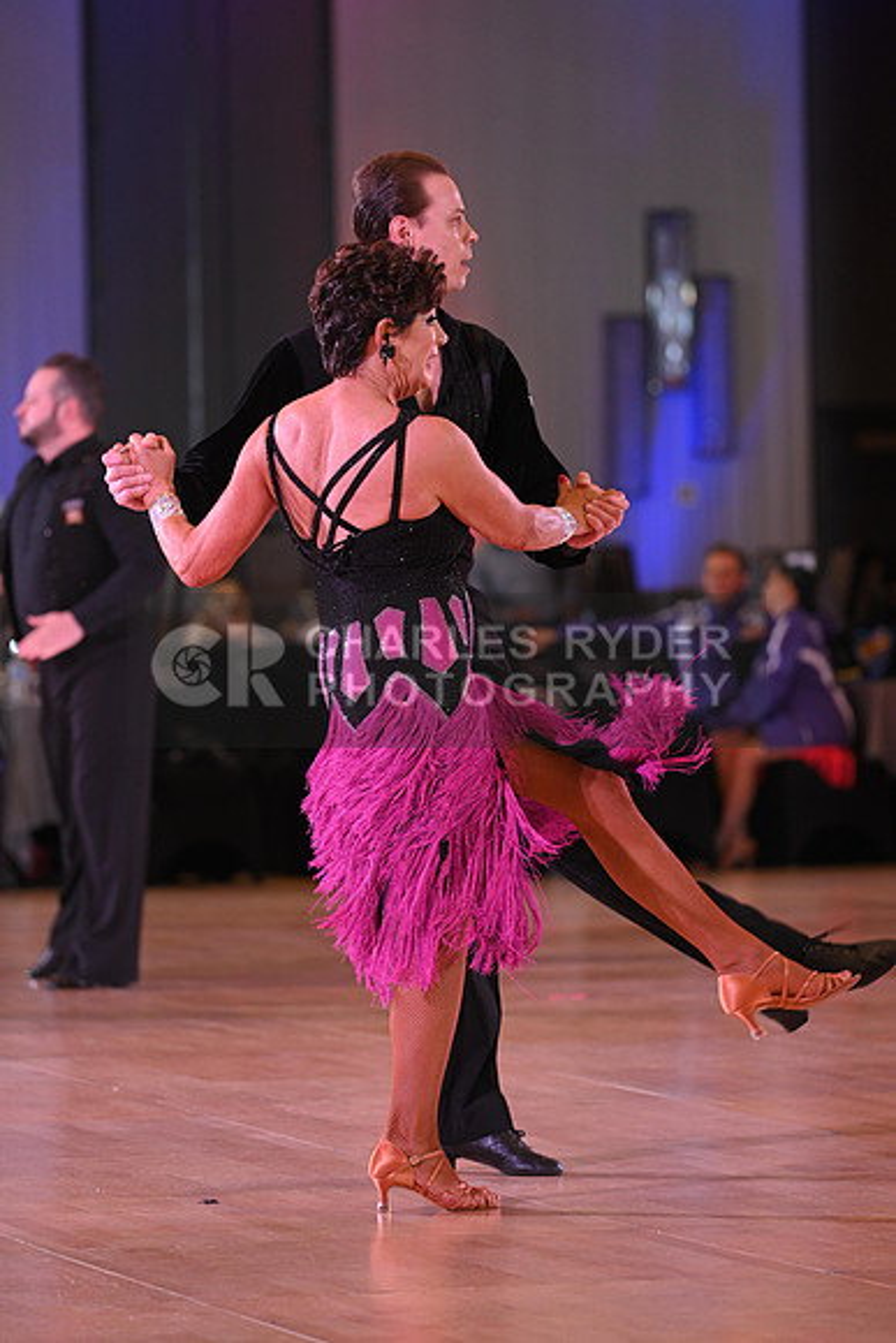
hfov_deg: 6.9
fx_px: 7462
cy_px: 672
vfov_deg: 10.3
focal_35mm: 200
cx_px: 448
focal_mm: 200
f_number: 5
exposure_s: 1/250
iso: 1600
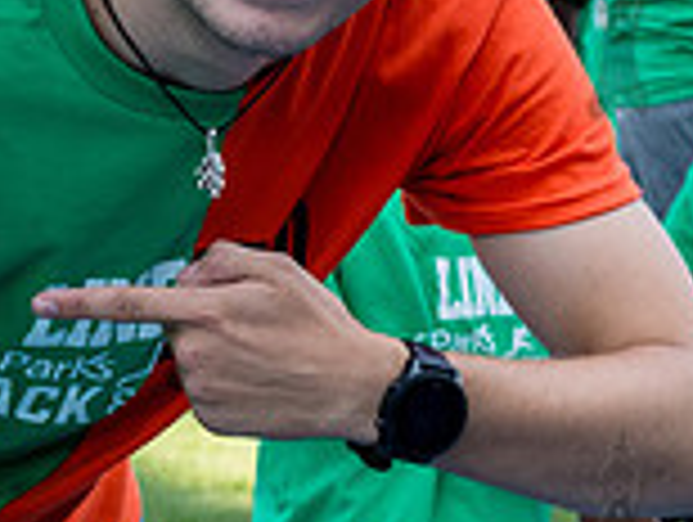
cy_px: 315
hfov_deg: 8.4
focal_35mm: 233
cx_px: -189
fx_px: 4672
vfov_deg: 6.4
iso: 400
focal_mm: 55
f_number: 5.6
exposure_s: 1/400
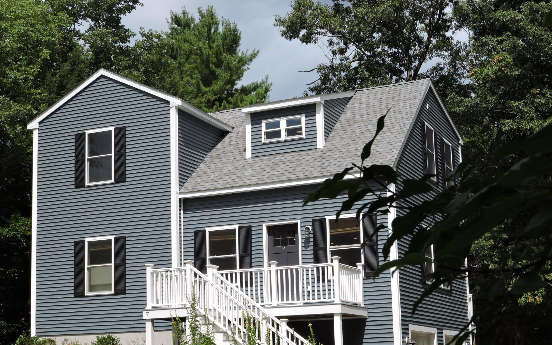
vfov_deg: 19.9
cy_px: 230
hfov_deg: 31.5
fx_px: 978
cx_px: 256
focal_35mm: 65
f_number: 4
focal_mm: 9
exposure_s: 1/1000
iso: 100
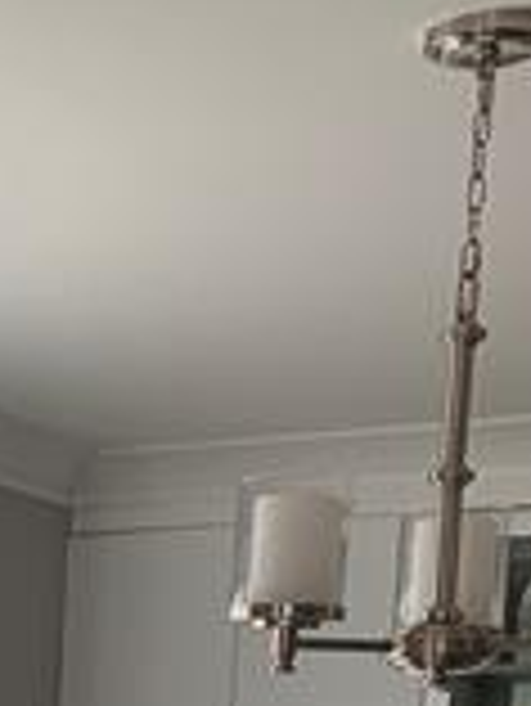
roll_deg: -0.8
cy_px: 1349
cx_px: -549
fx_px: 2594
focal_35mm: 127
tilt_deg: -7.9
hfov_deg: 10.7
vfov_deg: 13.6
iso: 32
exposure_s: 1/122
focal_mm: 4.25
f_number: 1.8
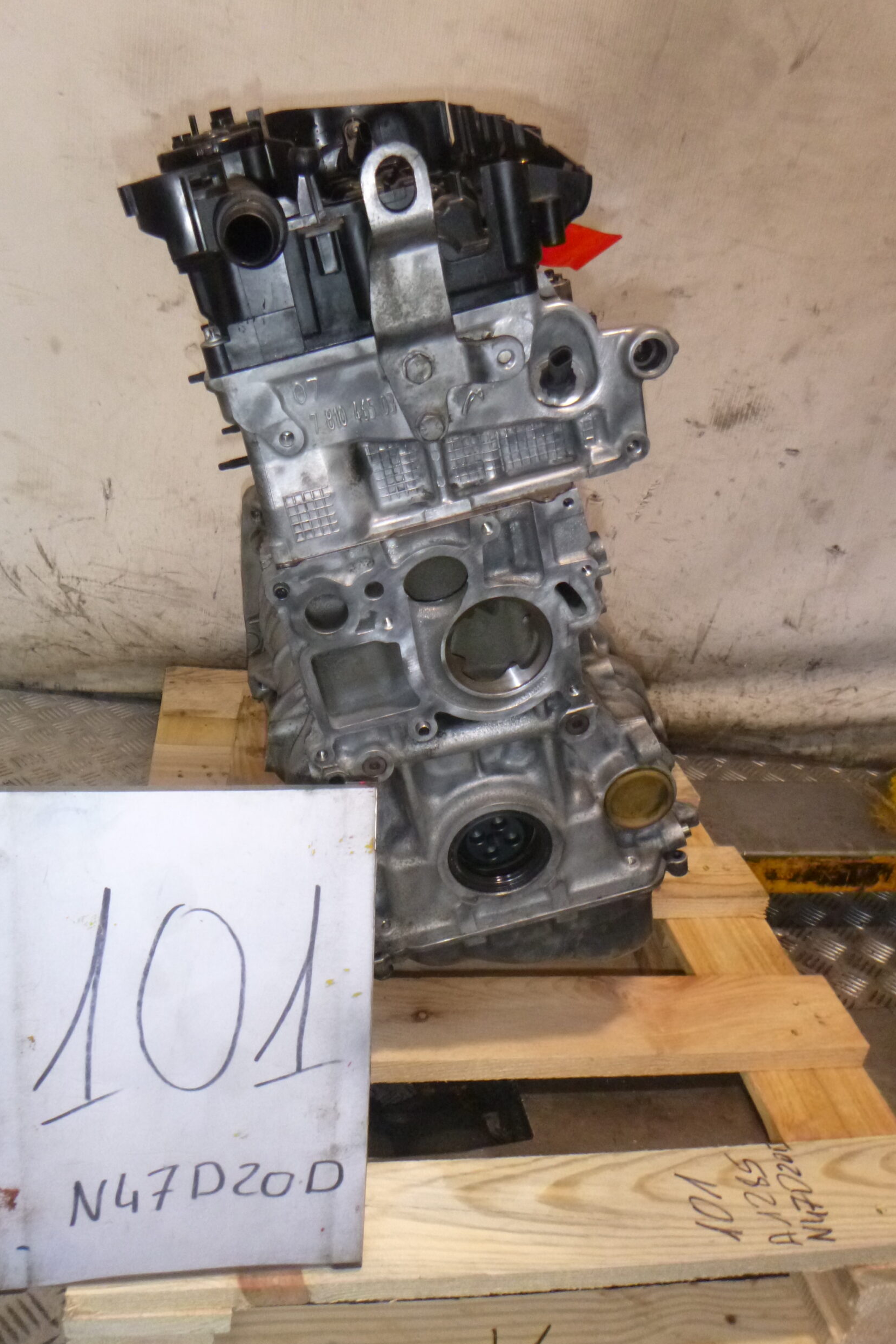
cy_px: 667
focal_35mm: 27
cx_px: 382
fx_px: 1008
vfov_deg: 67.4
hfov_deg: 47.8
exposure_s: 1/60
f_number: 3.9
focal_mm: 4.5
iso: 400
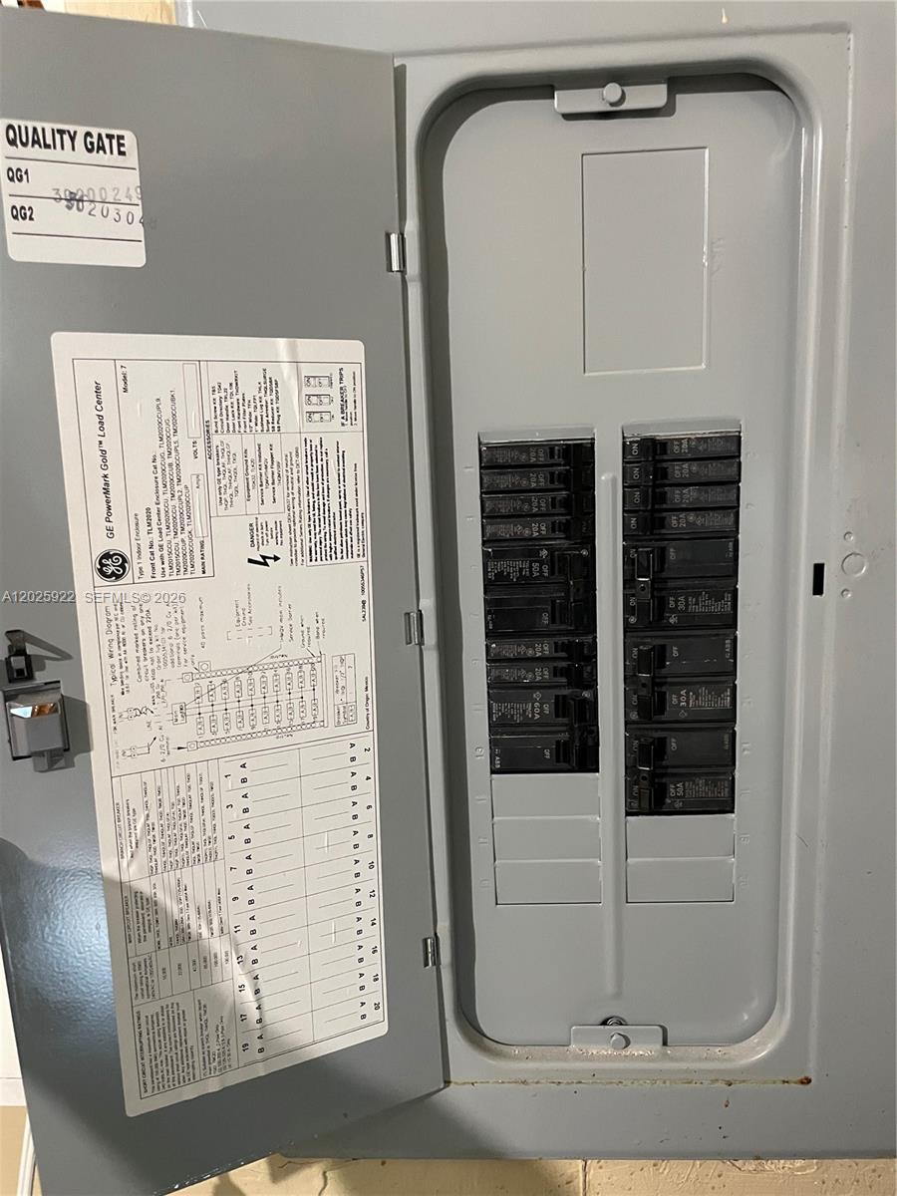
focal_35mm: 26
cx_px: 448
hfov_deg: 53.1
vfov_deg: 67.3
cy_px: 598
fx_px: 898
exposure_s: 1/60
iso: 500
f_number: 1.6
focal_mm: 4.2
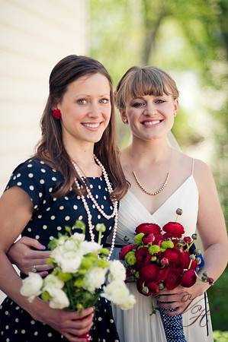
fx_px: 809
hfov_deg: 16.0
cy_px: 171
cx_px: 114
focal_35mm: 85
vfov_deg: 23.9
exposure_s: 1/1600
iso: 200
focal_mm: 85
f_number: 1.8
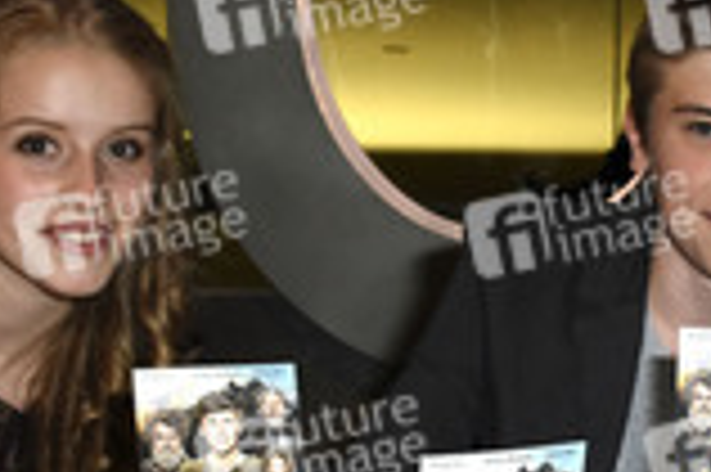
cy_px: 337
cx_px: 641
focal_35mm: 103
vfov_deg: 13.2
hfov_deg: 19.5
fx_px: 2032
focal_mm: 24
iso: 1400
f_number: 5.6
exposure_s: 1/125
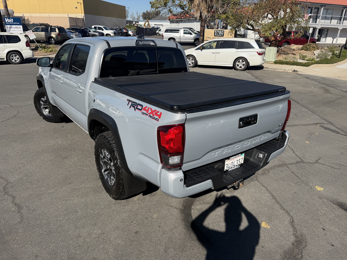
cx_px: 174
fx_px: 241
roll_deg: -1.7
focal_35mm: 24
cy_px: 130
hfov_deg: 71.6
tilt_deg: -20.9
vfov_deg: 56.8
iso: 80
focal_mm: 6.76
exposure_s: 1/6173
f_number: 1.78
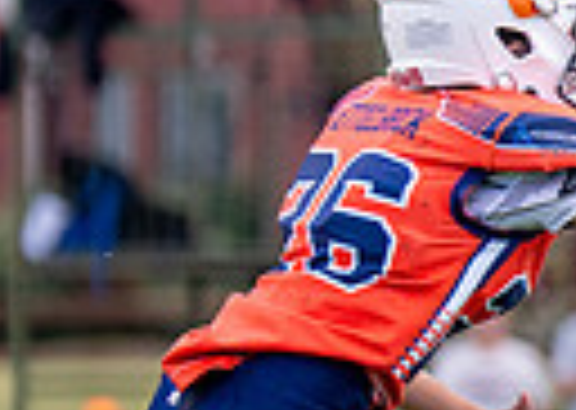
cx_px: 1539
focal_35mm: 876
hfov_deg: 2.3
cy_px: 261
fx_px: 14308
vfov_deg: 1.6
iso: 500
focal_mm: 135
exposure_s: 1/3200
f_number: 2.8
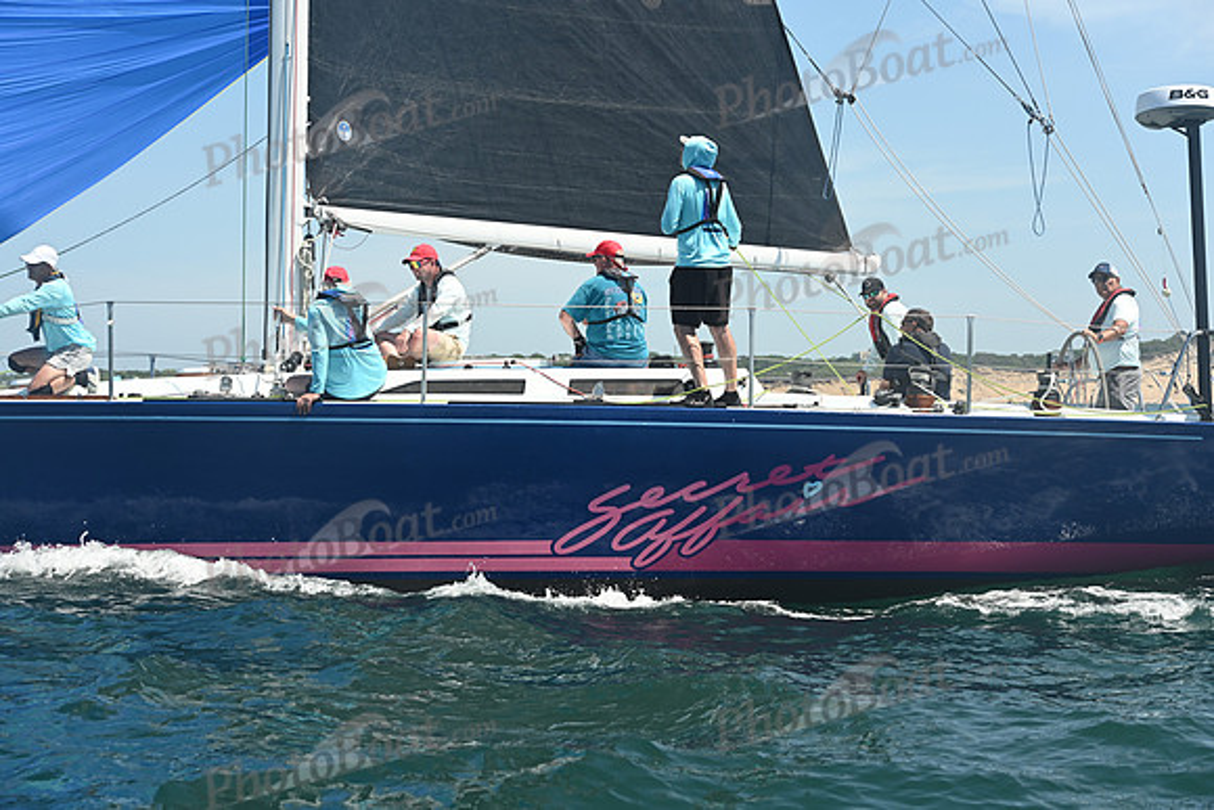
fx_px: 2361
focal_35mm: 70
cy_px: 405
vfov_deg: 19.5
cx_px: 607
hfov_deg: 28.8
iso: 320
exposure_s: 1/1000
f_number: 8
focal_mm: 70
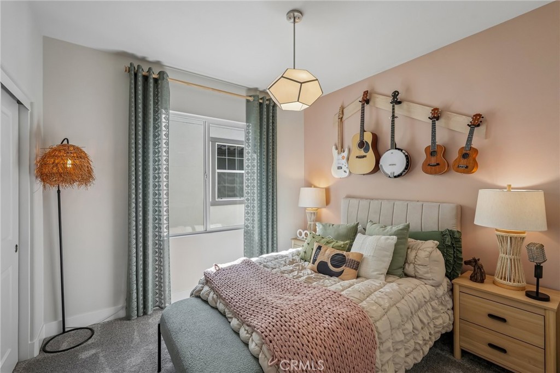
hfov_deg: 95.0
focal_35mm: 16
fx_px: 257
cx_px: 280
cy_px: 186
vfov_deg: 72.0
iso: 250
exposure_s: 1/30
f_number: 8
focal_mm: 16.5
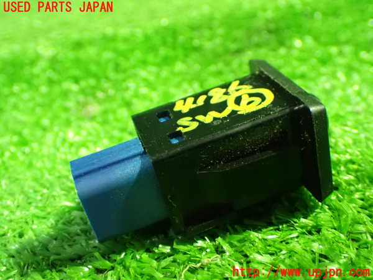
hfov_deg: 42.9
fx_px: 474
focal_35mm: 44
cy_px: 140
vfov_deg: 32.9
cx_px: 186
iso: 1600
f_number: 2.9
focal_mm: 7.84
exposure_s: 1/20
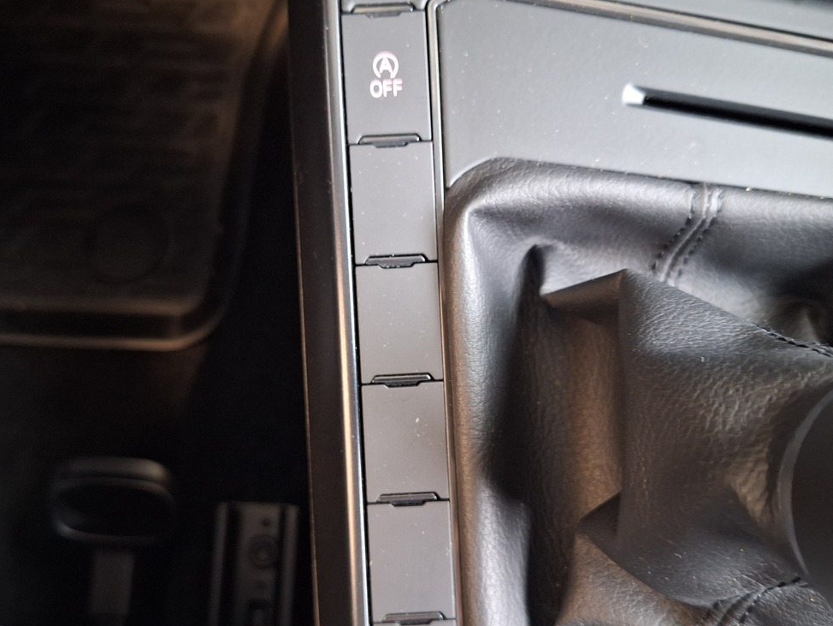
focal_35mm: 34
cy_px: 333
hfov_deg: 53.9
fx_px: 818
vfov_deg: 41.8
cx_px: 435
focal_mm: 5.54
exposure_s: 1/20
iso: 500
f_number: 1.8
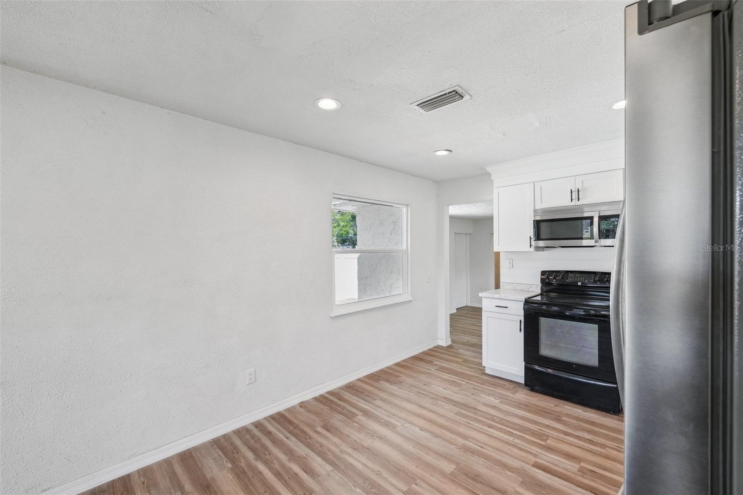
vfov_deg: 81.2
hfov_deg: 104.3
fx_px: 289
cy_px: 248
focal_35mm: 14
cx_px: 372
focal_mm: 14
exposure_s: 1/40
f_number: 8
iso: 400
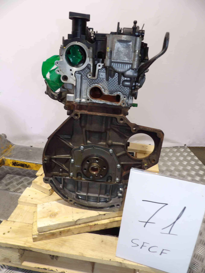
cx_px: 102
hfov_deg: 56.8
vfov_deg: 71.6
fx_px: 190
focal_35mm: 24
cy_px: 136
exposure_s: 1/33
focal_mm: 4.3
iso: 160
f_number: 2.8
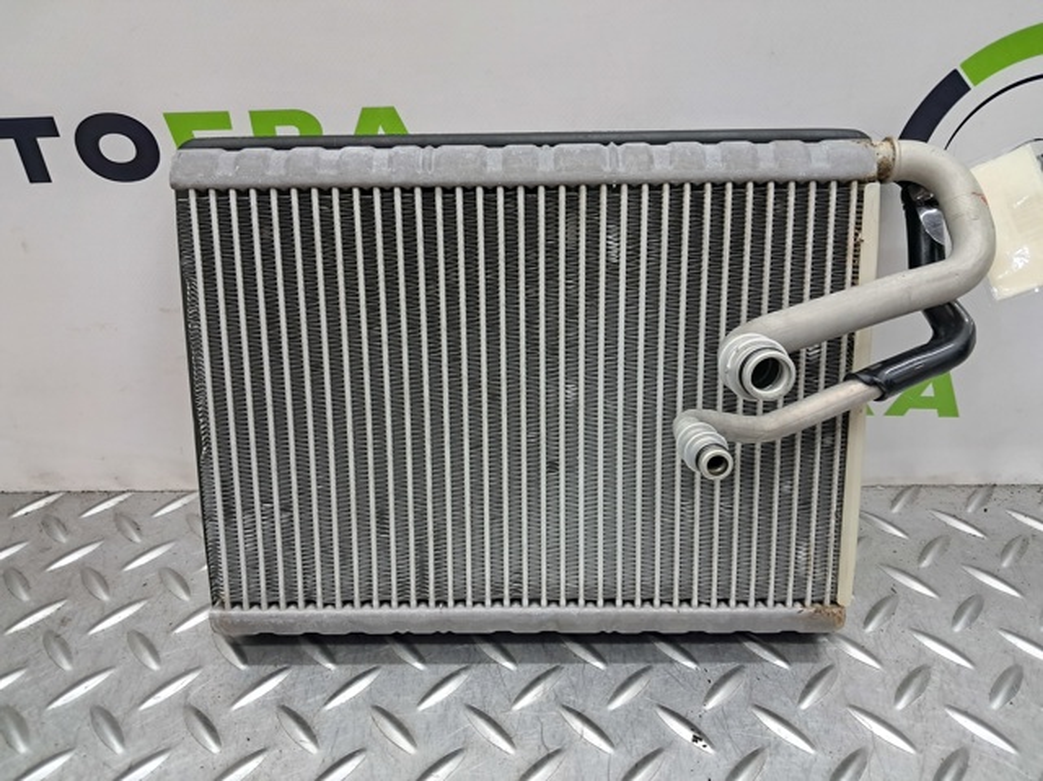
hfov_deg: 65.4
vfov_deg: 51.3
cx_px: 522
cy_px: 390
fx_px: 813
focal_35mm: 27
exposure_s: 1/50
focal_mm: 4
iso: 200
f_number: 1.8
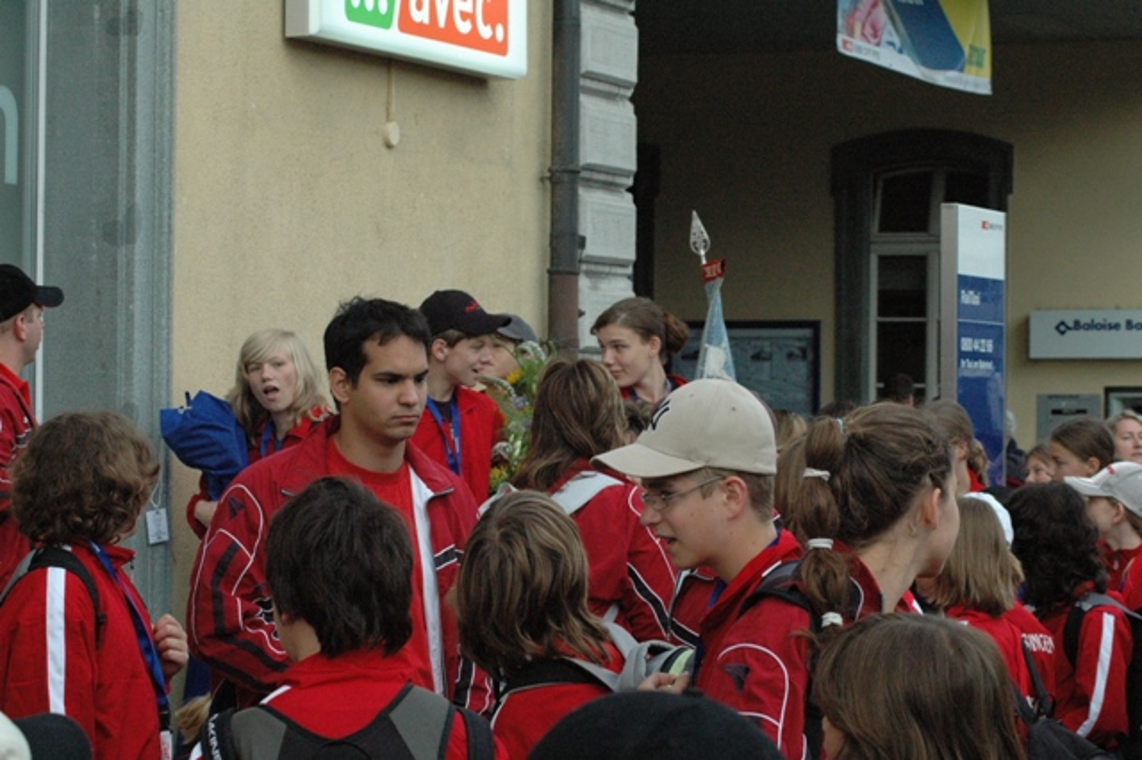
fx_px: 3329
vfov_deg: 13.0
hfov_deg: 19.5
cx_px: 571
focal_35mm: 105
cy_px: 380
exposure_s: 1/400
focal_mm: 70
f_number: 10
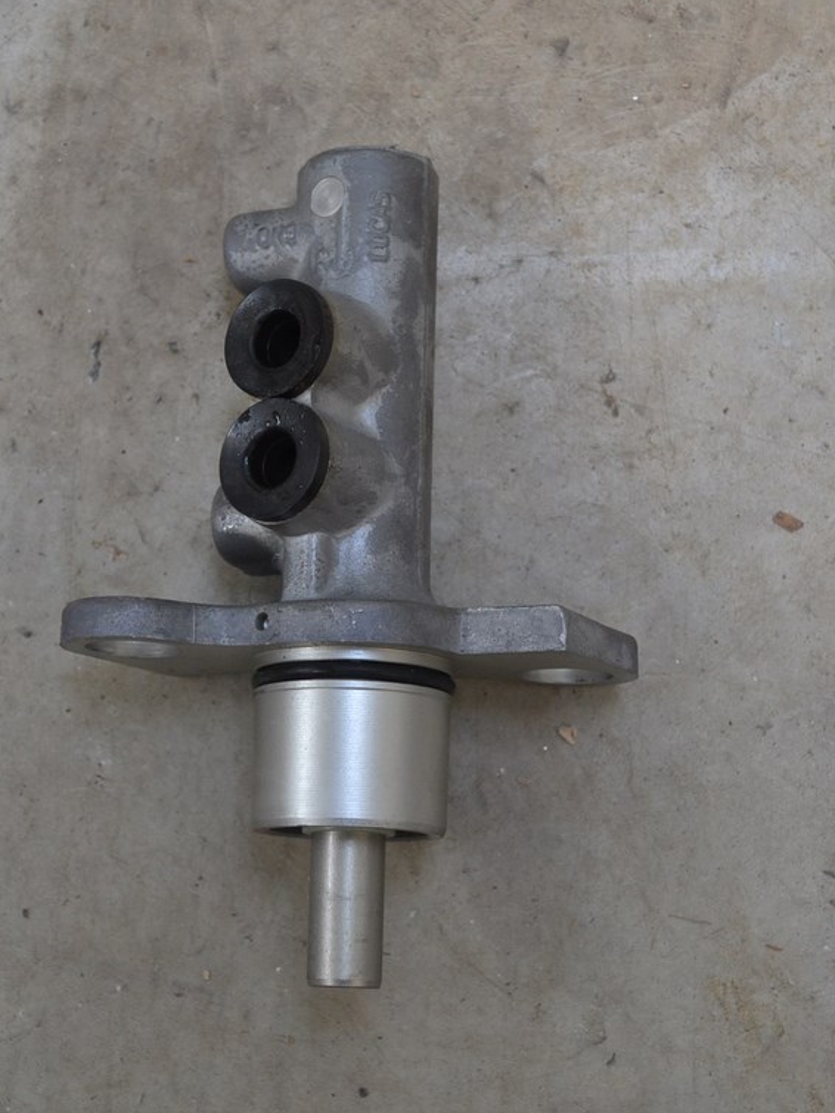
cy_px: 551
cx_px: 319
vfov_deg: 29.4
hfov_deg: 22.2
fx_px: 2123
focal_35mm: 66
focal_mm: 30
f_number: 4.5
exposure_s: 1/40
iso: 400
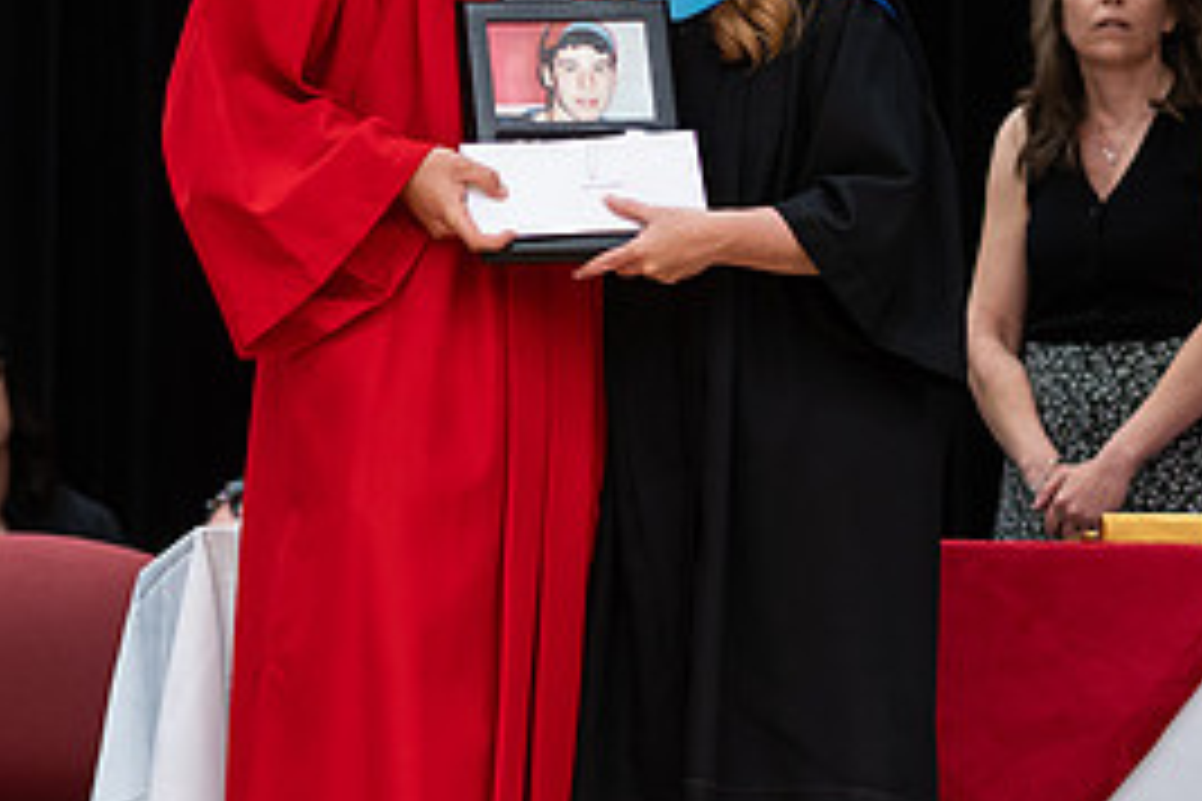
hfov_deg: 8.4
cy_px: 236
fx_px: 8213
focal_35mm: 246
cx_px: 545
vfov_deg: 5.6
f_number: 2.8
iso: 1000
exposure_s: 1/200
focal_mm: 85
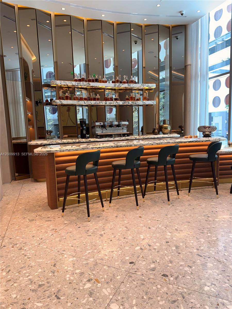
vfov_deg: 71.6
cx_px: 116
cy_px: 154
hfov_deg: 56.8
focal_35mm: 24
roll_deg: +2.0
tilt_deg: -6.4
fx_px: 214
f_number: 1.78
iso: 64
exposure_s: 1/43
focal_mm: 6.76
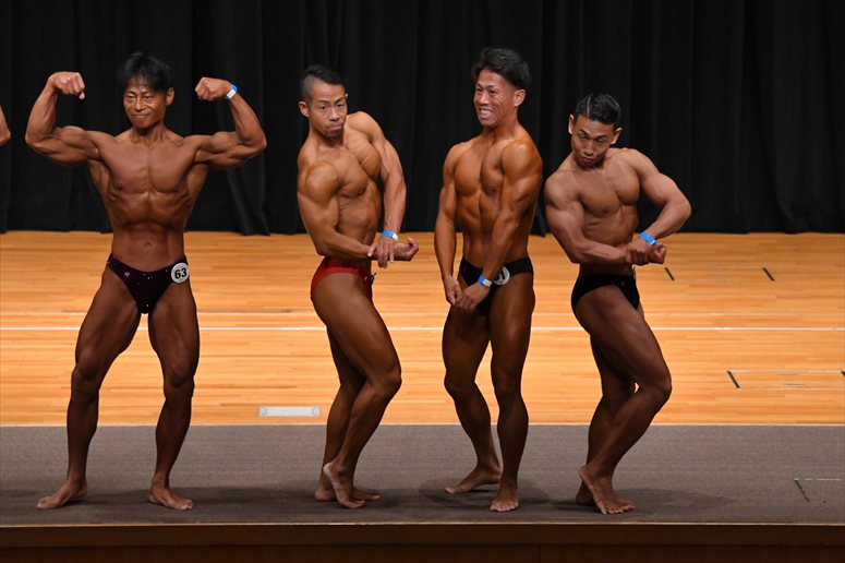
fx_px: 5091
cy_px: 282
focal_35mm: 217
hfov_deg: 9.5
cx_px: 422
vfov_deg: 6.3
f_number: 5.6
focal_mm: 145
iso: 4000
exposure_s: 1/400
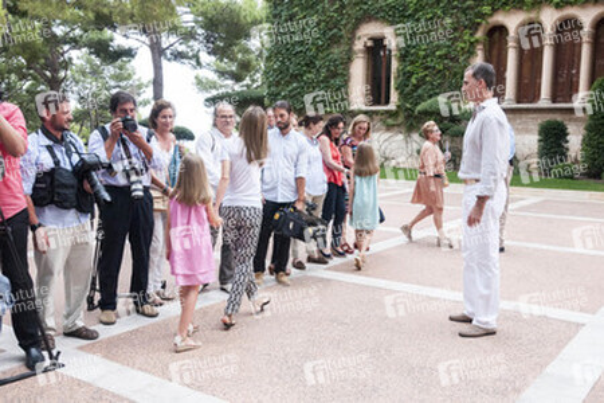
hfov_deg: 53.1
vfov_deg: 36.9
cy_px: 202
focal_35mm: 36
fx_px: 604
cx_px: 302
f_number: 6.3
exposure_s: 1/160
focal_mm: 24
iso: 1250
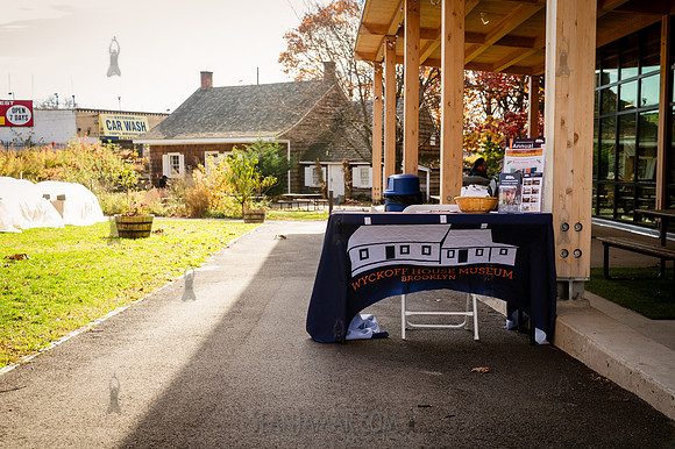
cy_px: 224
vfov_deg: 33.4
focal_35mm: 40
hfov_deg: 48.5
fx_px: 749
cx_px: 328
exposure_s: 1/320
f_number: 5.6
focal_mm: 38
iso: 1000
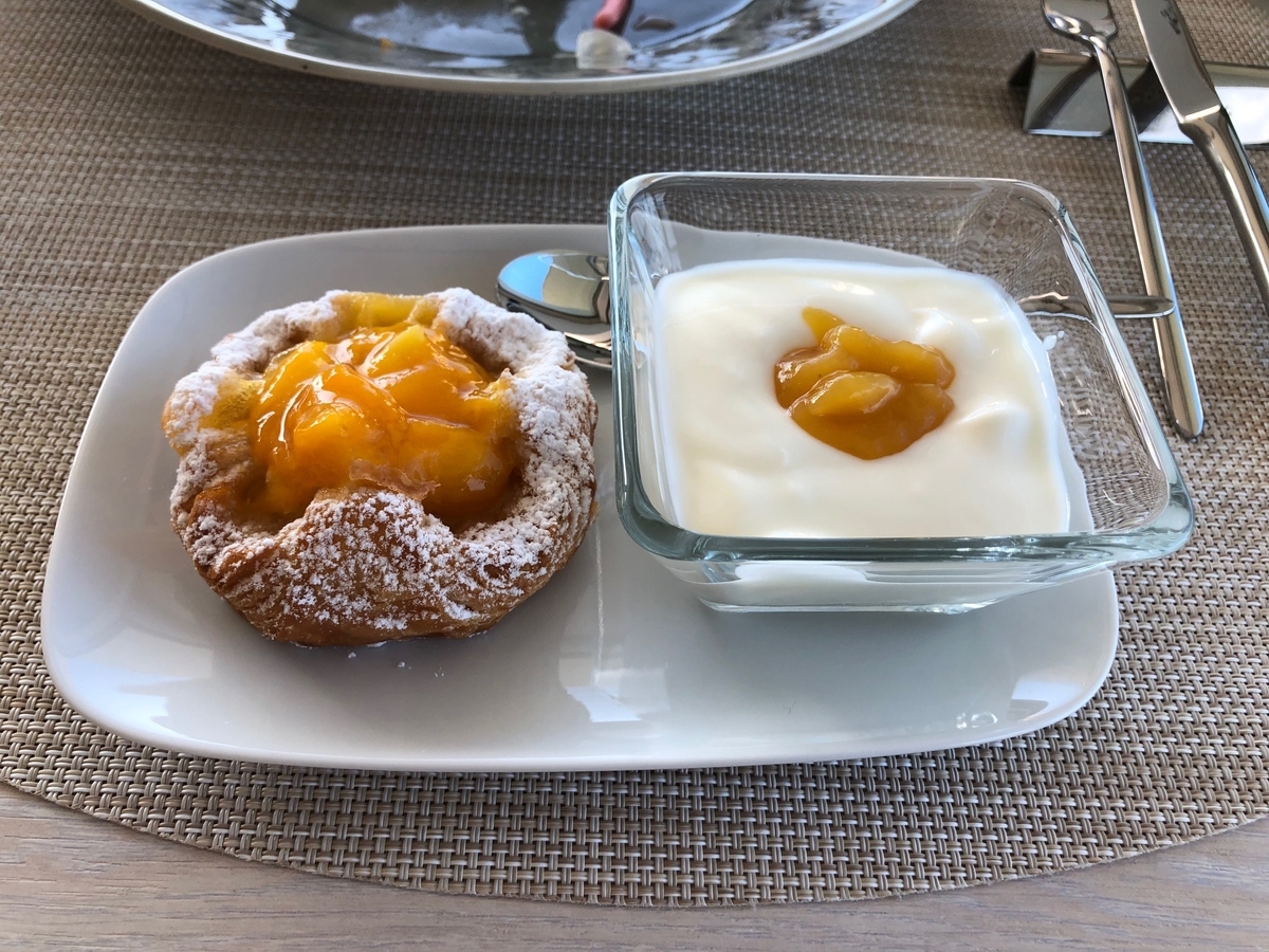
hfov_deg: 63.4
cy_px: 476
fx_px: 1026
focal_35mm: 28
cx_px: 634
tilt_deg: -53.8
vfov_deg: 49.7
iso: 20
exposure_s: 1/214
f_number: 1.8
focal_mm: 4
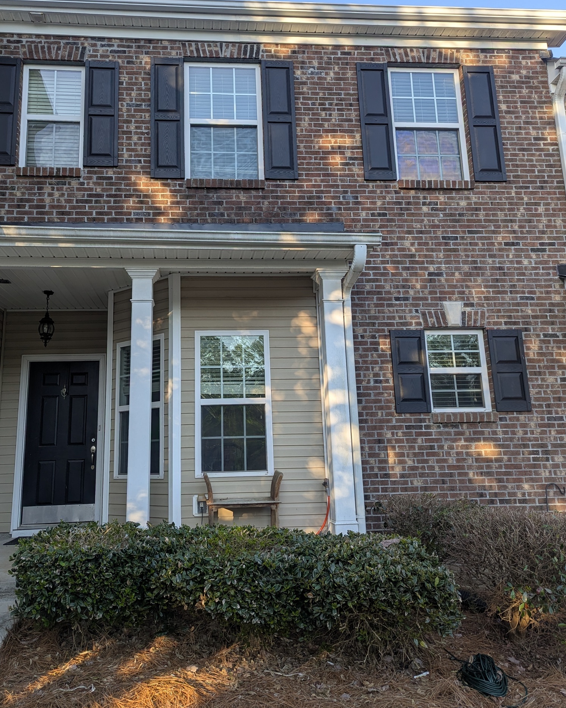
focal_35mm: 29
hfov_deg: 49.9
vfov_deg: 60.3
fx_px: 607
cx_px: 262
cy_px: 321
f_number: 1.85
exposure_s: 1/422
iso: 47
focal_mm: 6.81
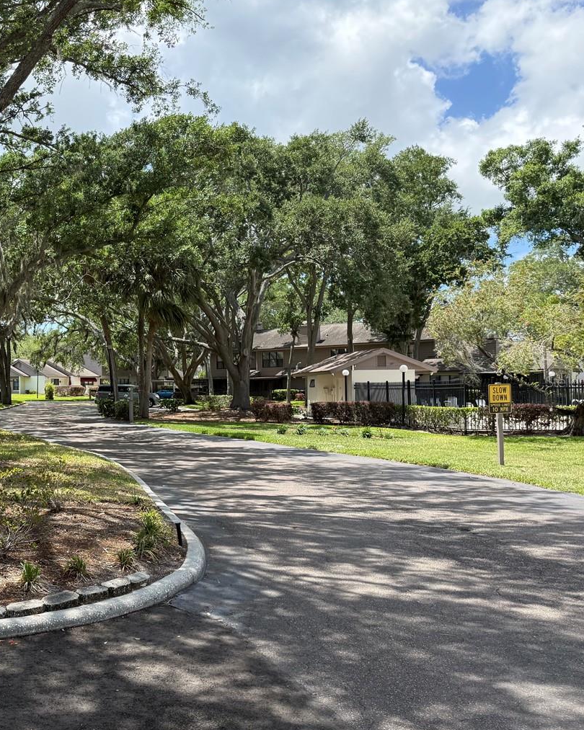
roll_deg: -0.1
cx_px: 37
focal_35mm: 37
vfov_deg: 49.1
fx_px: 800
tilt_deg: +0.7
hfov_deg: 37.0
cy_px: 381
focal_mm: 6.76
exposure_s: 1/2299
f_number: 1.78
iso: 100
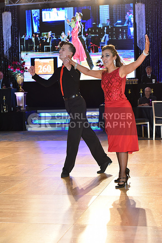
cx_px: 81
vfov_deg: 28.8
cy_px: 122
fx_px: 472
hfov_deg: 19.5
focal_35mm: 70
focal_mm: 70
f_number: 5
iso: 2000
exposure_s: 1/250
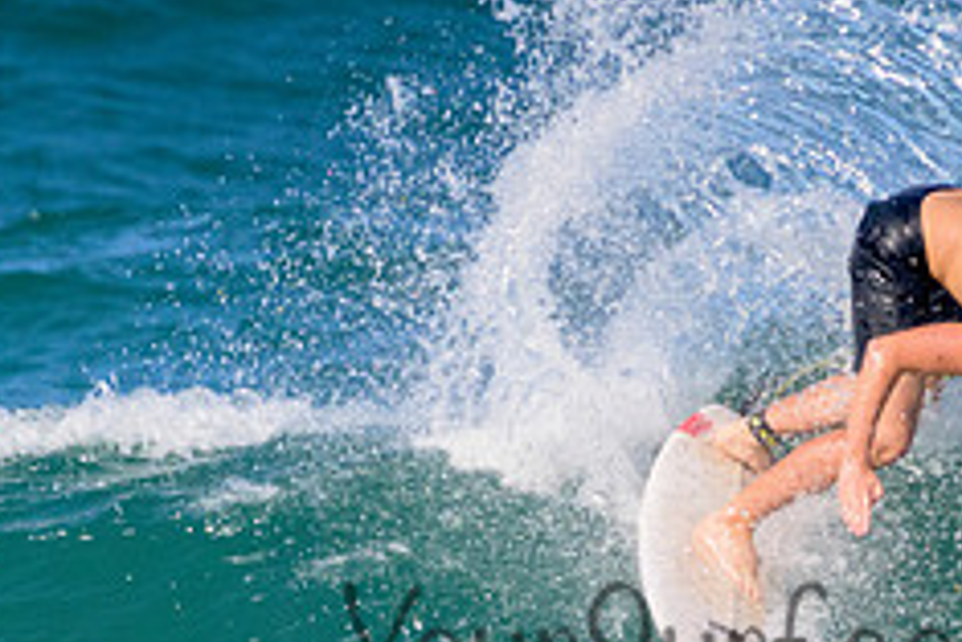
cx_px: 328
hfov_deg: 0.8
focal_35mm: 2706
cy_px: 655
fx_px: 72352
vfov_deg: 0.5
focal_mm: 800
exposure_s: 1/2000
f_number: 11
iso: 1800
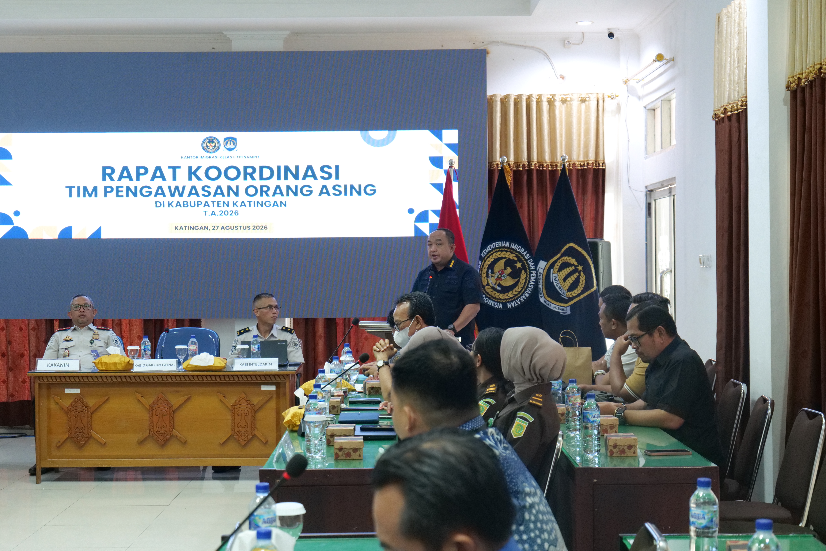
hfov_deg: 33.4
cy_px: 276
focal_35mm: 60
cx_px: 413
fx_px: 1377
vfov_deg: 22.6
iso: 6400
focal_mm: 60
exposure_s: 1/50
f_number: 5.6
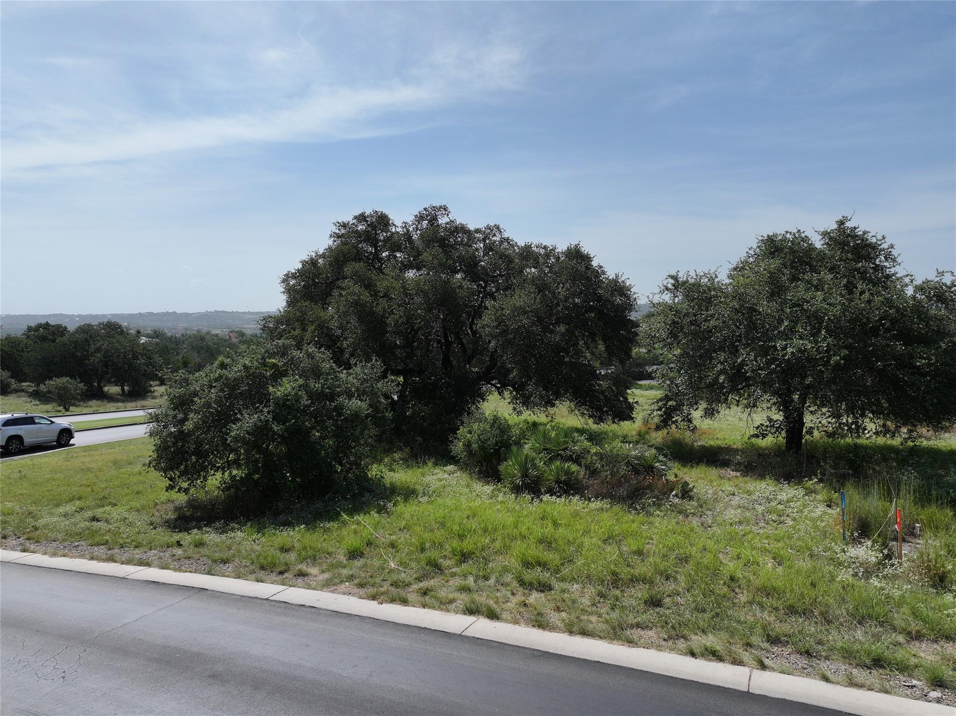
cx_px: 478
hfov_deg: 71.6
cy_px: 358
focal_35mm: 24
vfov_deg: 56.8
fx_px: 663
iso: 140
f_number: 2.8
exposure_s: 1/3200
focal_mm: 12.29
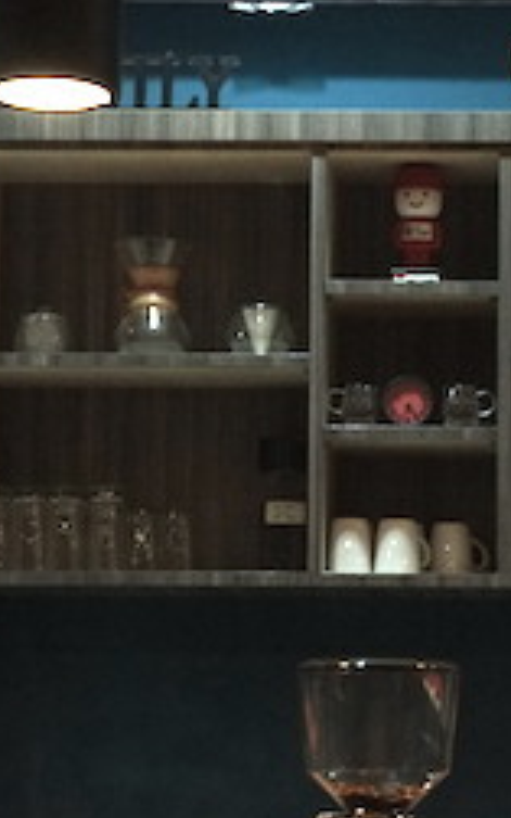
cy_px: 500
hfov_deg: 9.7
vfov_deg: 15.7
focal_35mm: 133
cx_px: 635
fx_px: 2962
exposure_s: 1/125
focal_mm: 27
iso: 2500
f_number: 2.8
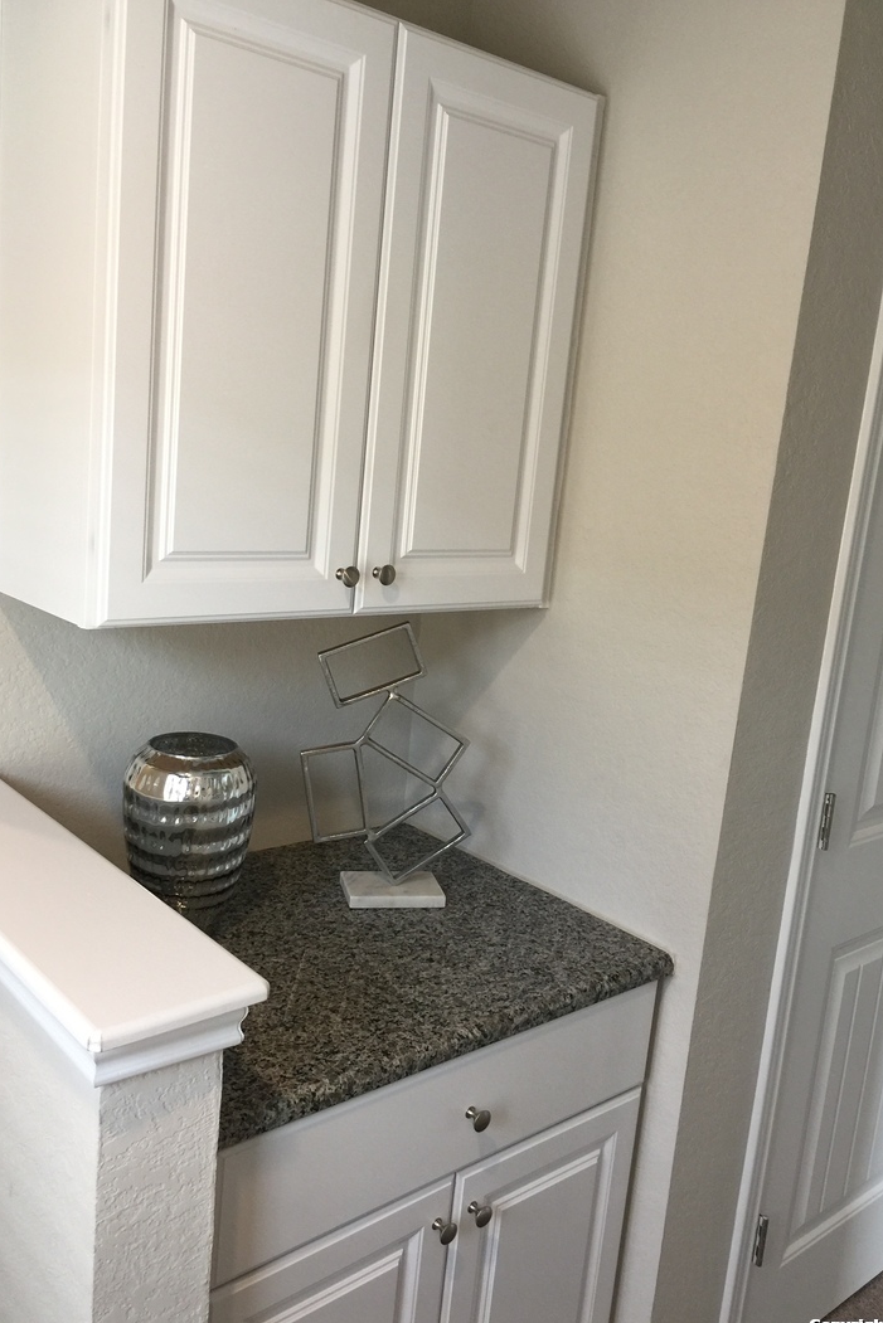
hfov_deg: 42.3
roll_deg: -6.2
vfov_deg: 60.3
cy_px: 675
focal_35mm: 31
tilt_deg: -10.3
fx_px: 1140
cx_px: 435
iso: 50
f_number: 2.2
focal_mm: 4.15
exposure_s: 1/30
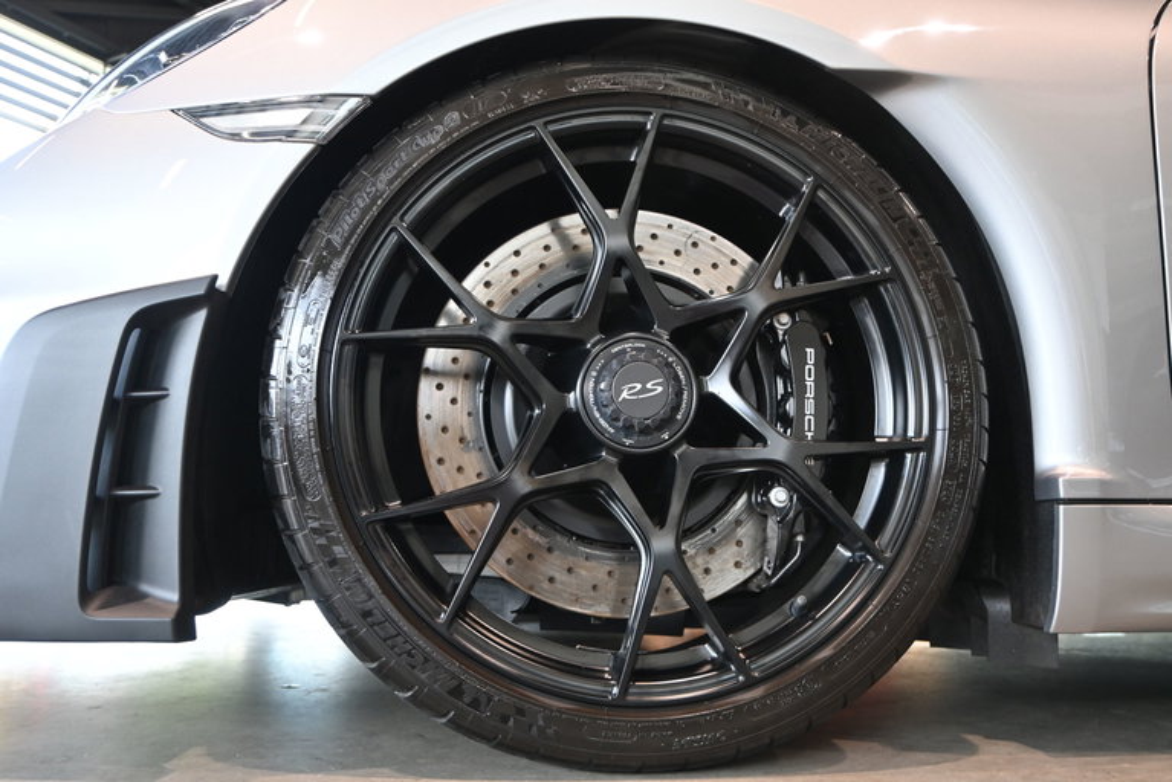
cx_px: 586
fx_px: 1001
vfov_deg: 42.7
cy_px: 391
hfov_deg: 60.7
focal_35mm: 31
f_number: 3.8
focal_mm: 20.5
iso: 720
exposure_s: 1/125
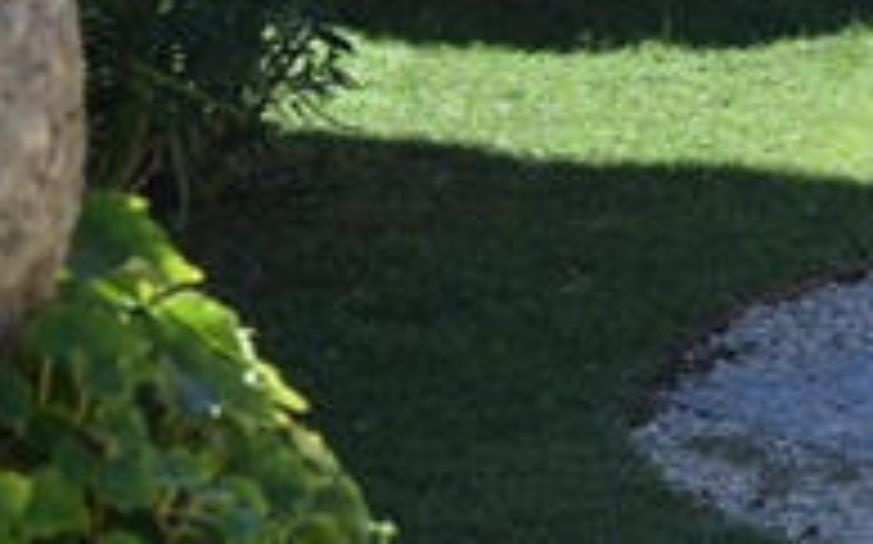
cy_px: -139
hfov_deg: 8.7
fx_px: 5612
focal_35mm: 236
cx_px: 1323
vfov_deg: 5.5
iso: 125
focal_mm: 50
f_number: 9
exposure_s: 1/125
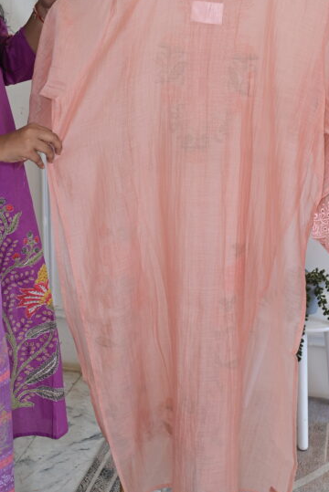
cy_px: 200
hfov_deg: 22.5
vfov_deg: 33.3
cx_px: 230
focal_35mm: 60
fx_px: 821
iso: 320
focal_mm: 36
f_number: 6.3
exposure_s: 1/160
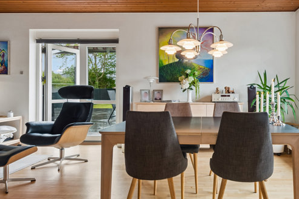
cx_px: 194
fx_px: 216
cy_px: 91
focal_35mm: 26
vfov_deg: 49.5
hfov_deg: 67.9
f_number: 11
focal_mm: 16
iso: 200
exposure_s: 1/5
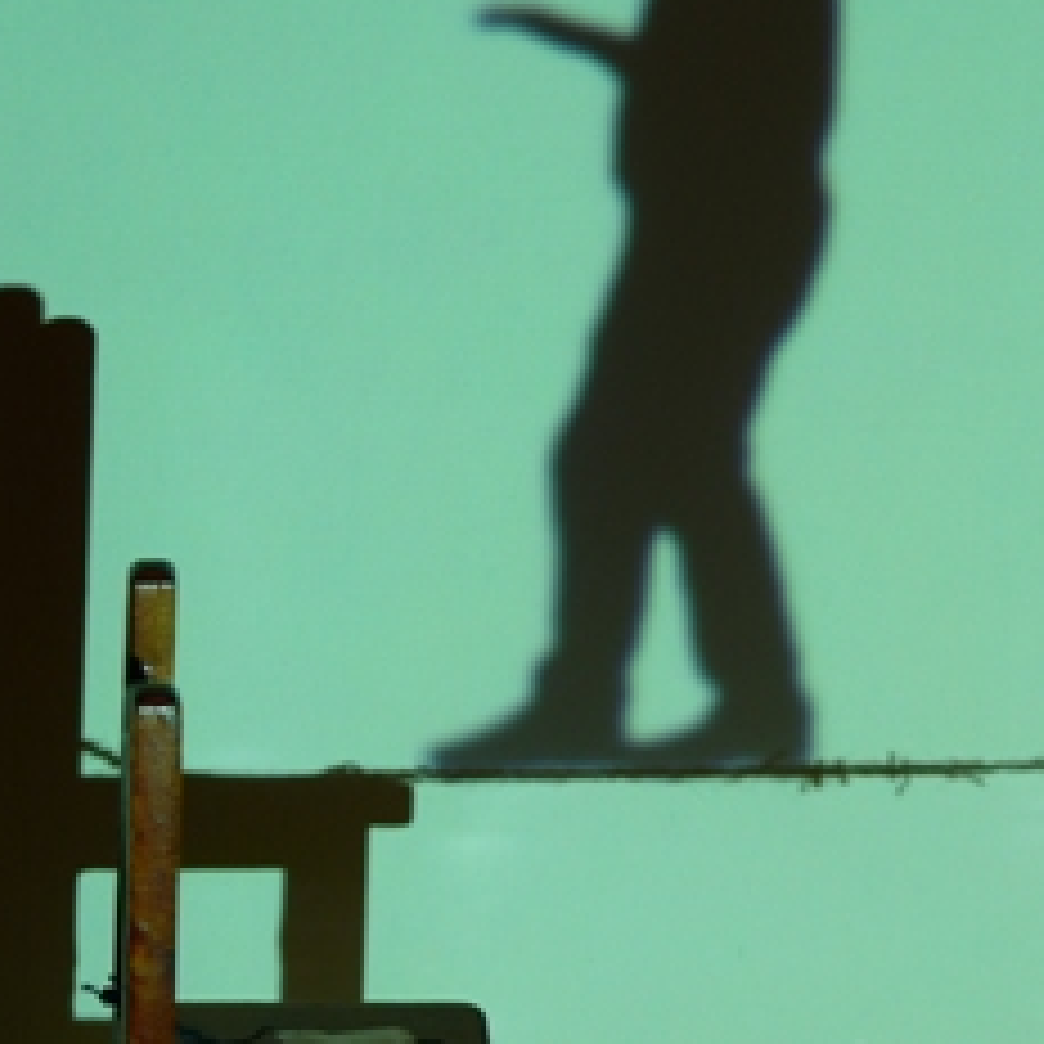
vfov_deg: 7.1
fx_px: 8462
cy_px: 446
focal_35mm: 248
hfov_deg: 7.1
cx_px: 742
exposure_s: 1/100
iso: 80
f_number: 3.7
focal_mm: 29
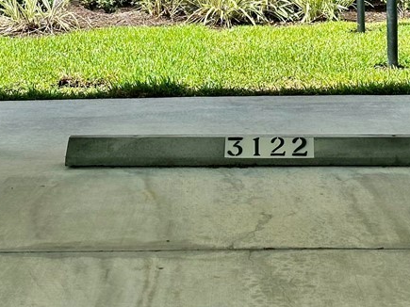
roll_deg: +1.1
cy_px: -46
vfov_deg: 12.8
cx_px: 257
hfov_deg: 17.4
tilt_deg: -0.8
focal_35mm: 113
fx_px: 1338
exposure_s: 1/1613
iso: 64
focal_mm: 6.86
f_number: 1.78
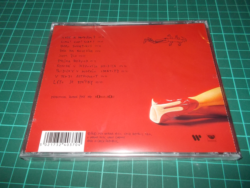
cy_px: 94
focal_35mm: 29
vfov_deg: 48.2
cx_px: 125
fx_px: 209
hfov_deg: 61.7
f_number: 3.3
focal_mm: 4.1
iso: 200
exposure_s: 1/30
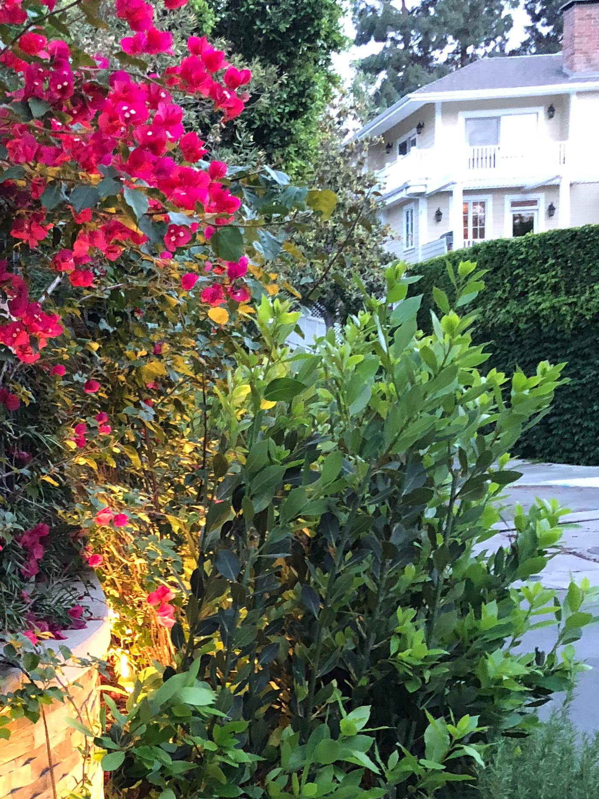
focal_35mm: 61
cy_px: 616
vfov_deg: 31.0
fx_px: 1408
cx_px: -21
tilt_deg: -8.4
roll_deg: +2.5
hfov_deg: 22.9
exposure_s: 1/5
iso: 80
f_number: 1.8
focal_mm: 3.99
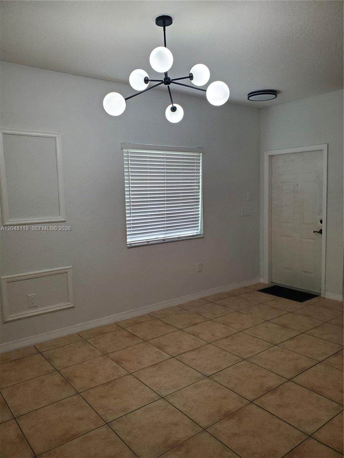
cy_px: 229
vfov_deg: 67.3
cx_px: 172
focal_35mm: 26
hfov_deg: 53.1
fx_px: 345
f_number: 2.4
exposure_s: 1/120
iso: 320
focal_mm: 4.3
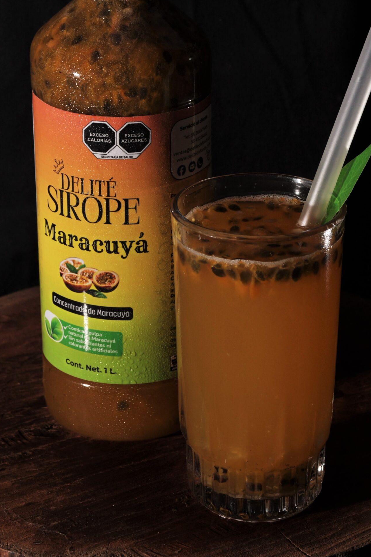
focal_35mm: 120
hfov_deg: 11.4
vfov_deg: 17.0
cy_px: 191
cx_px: 213
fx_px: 1855
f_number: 8
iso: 100
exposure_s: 1/80
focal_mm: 45
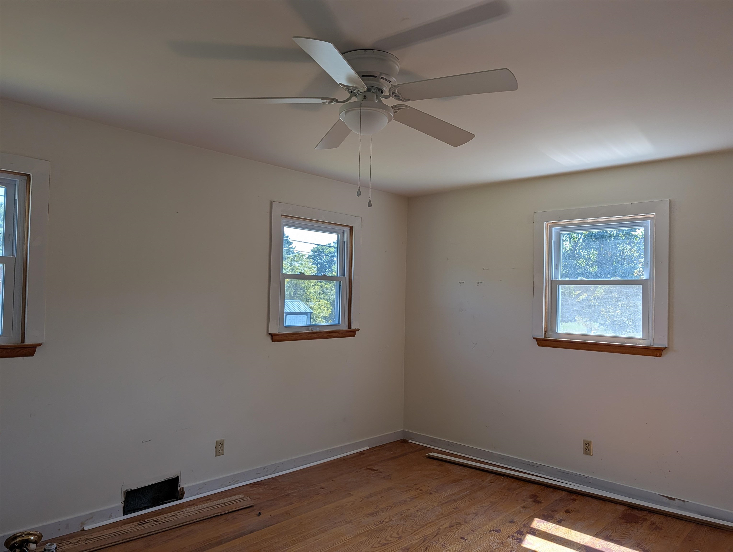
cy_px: 276
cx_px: 366
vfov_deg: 56.9
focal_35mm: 24
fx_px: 509
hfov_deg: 71.5
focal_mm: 6.9
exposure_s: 1/225
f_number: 1.68
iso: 20
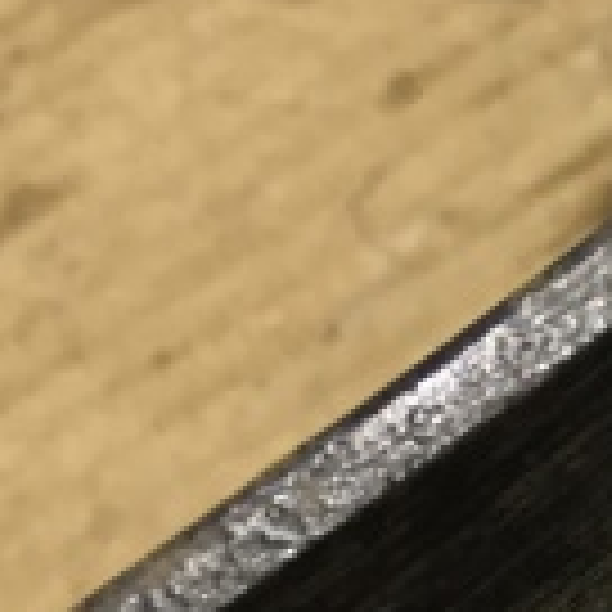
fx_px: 2420
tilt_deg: -57.1
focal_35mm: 121
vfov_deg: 13.6
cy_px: 896
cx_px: 1251
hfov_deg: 12.5
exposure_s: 1/33
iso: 64
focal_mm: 4.15
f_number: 2.2
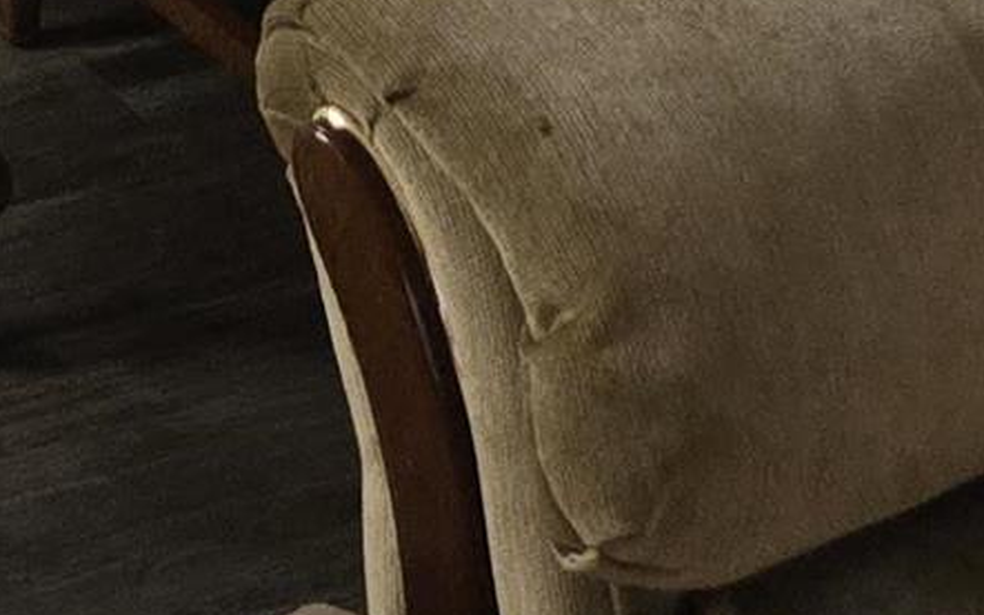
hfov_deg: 11.8
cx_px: -542
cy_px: -1772
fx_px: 4533
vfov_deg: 6.4
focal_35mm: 169
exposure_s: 1/120
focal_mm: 5.4
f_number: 1.8
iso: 500
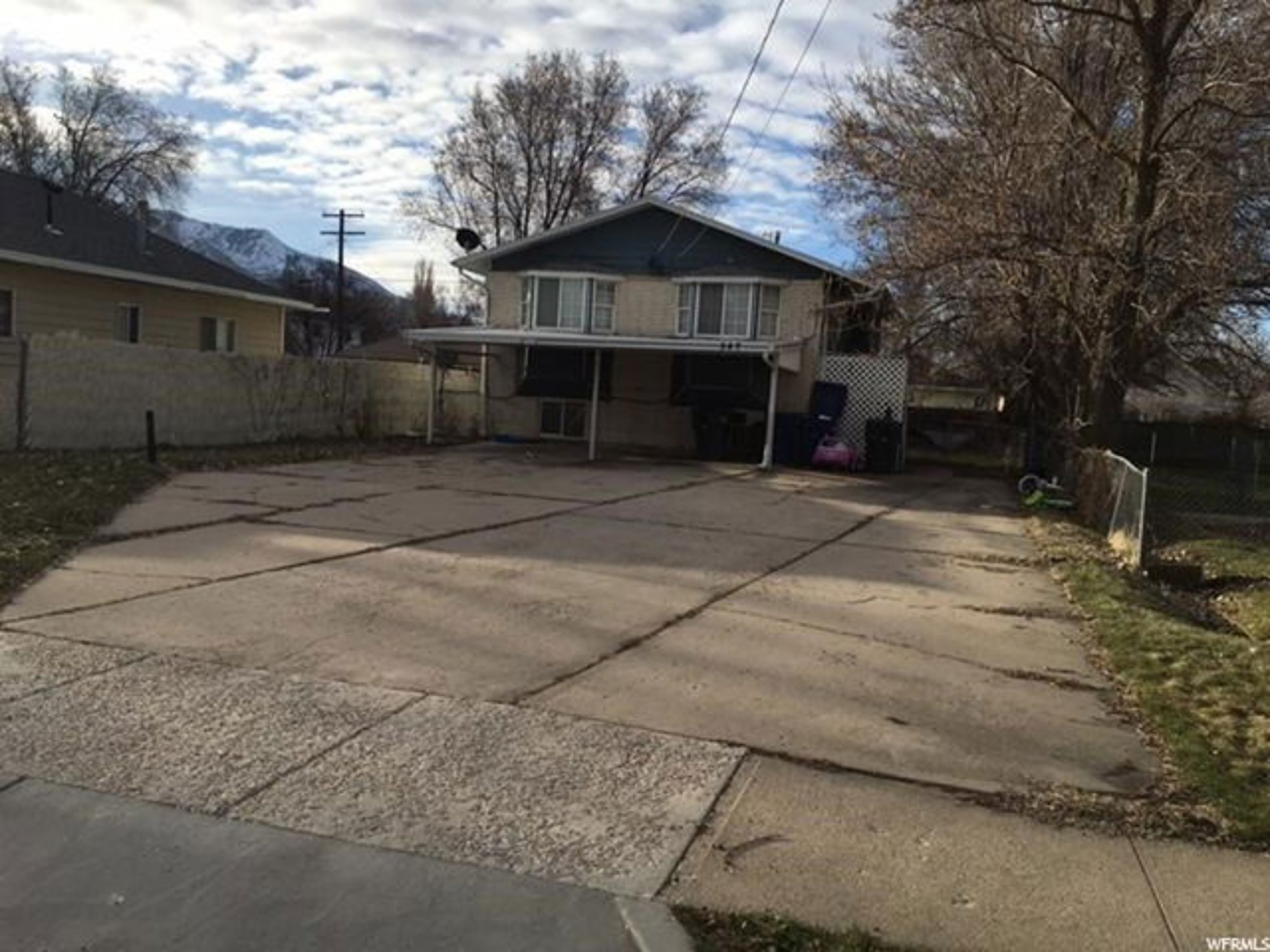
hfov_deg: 61.7
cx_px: 635
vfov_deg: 48.2
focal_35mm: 29
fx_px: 1064
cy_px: 476
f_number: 2.2
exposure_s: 1/1637
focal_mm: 4.15
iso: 25
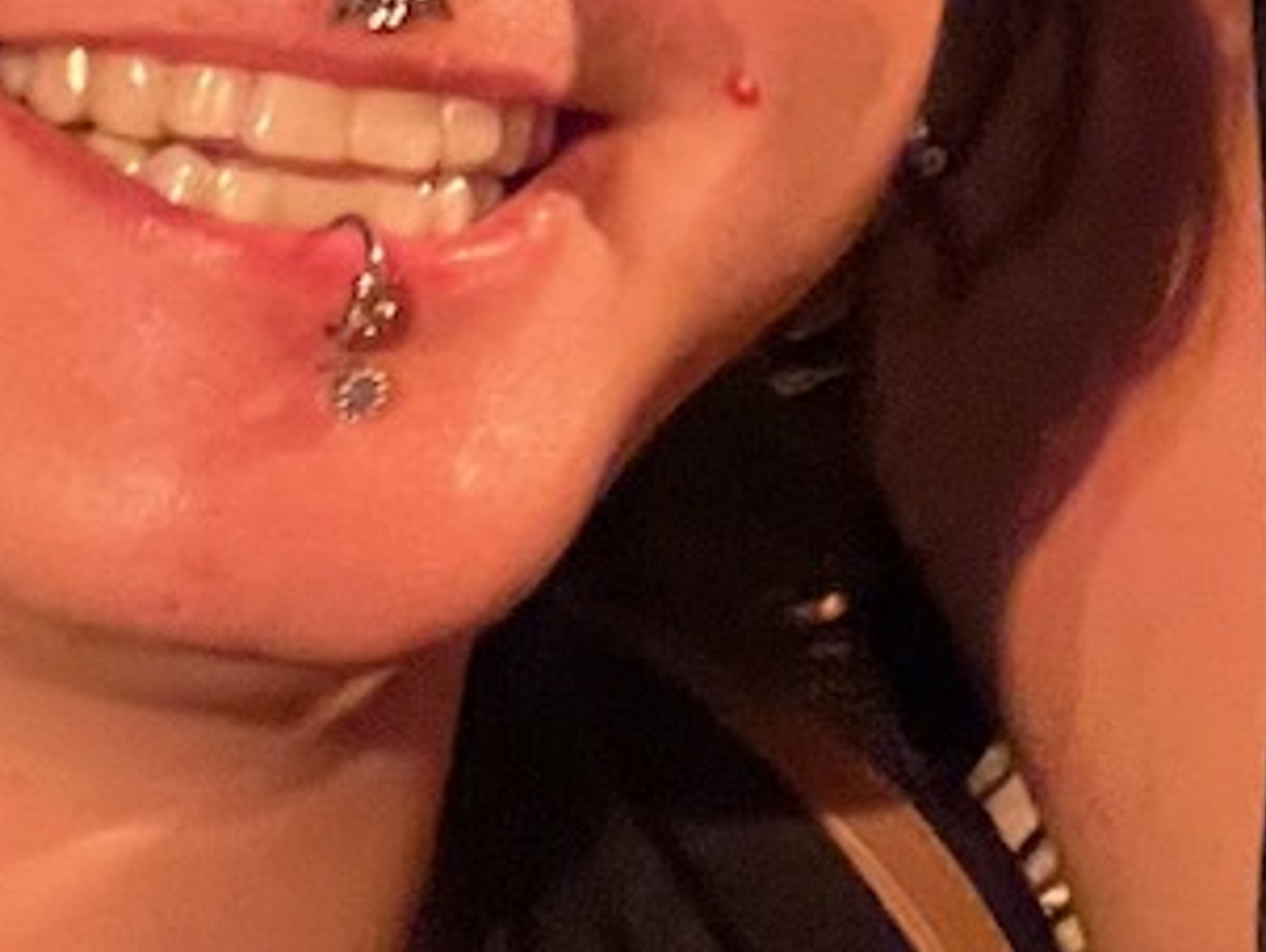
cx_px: 1279
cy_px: -516
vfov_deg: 11.2
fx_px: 4648
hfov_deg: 15.2
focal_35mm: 127
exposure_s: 1/24
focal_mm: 2.71
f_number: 2.2
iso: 640
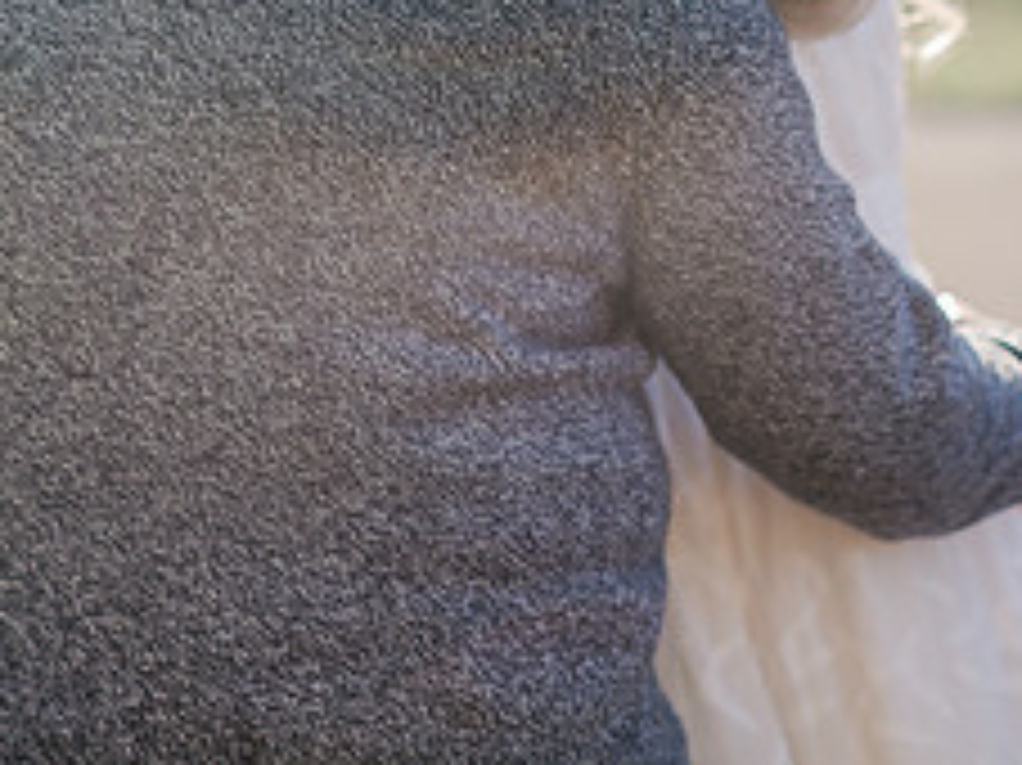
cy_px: -243
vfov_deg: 9.0
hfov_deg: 12.2
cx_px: 459
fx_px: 4780
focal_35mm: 162
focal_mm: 85
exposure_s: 1/320
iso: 64
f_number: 2.5
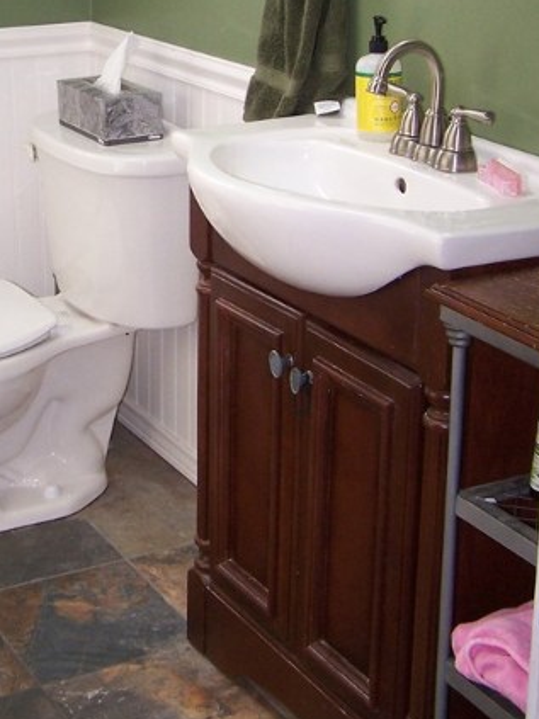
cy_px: 131
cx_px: 95
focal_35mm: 69
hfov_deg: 21.0
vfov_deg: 27.5
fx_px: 1433
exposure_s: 1/80
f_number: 2.8
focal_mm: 6.3
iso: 140
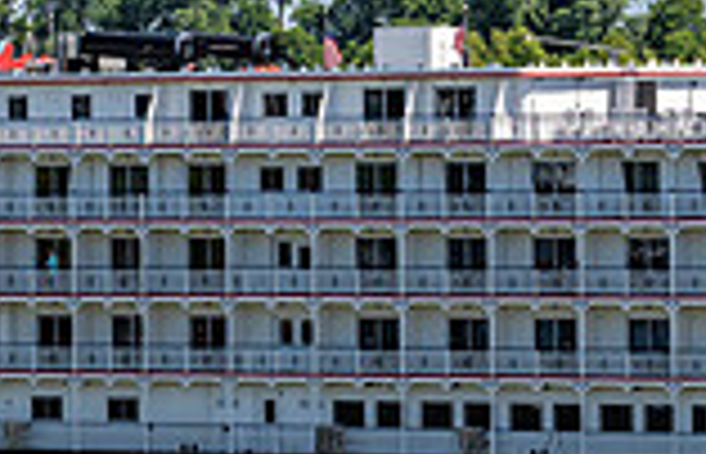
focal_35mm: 388
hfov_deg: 5.4
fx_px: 7528
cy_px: 295
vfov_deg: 3.5
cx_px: 563
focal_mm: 70
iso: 64
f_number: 8
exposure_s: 1/250
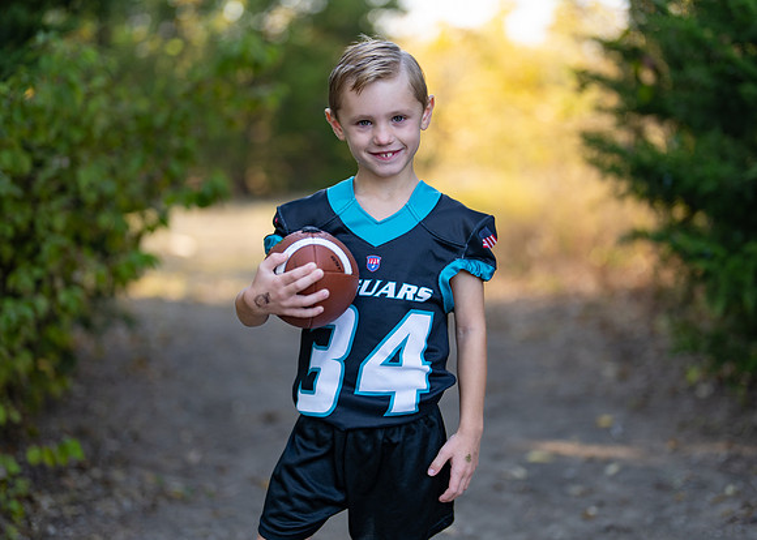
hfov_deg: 33.0
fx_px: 1278
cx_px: 410
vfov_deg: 23.9
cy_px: 266
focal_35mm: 59
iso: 100
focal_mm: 50
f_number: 1.2
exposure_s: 1/500
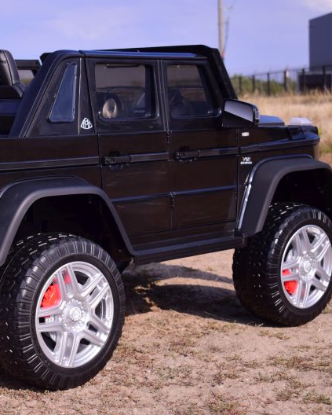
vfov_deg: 23.5
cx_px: 60
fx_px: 994
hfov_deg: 18.8
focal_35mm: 81
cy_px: 207
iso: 500
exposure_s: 1/3200
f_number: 4.8
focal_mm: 38
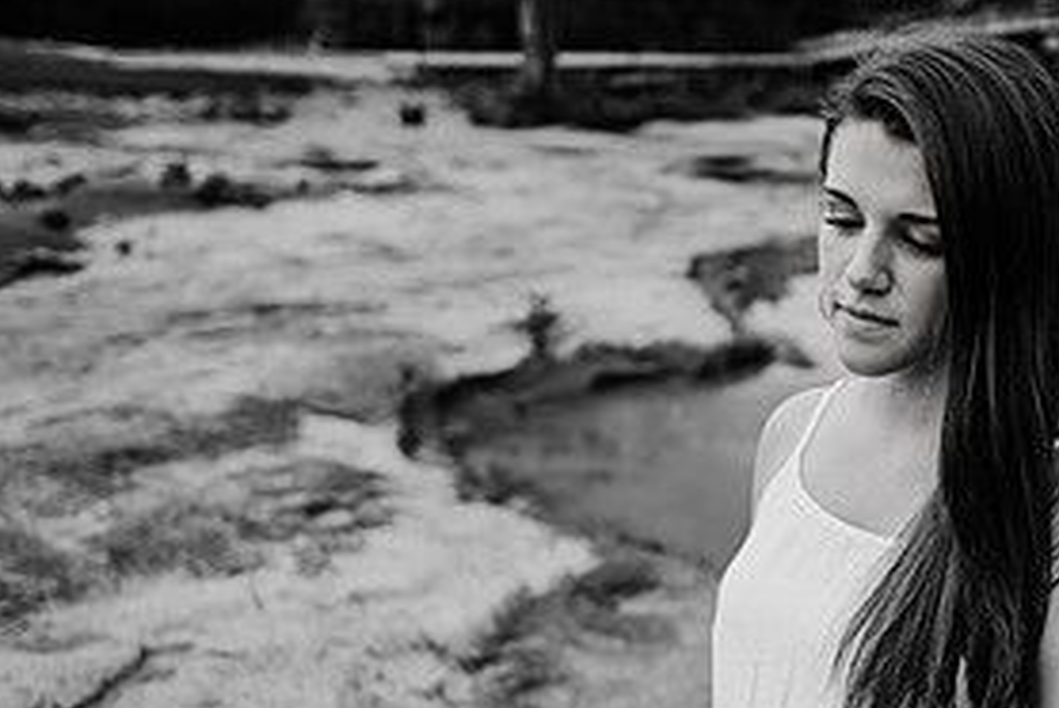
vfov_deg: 26.7
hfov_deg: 38.0
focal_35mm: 50
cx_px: 857
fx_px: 1472
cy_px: 523
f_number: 2
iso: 320
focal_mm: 24
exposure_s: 1/500
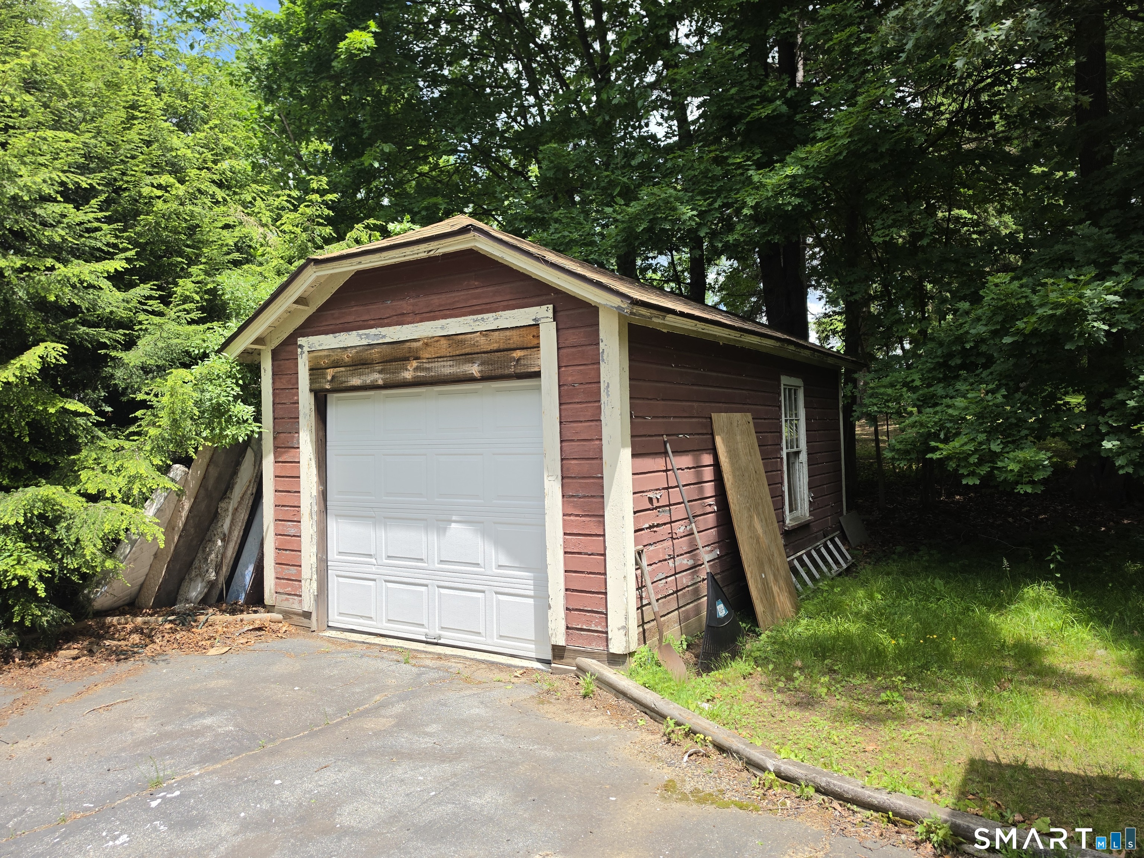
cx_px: 572
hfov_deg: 73.9
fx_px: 760
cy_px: 429
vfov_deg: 58.9
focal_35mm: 23
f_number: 1.4
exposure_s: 1/3203
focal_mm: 6.5
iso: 64
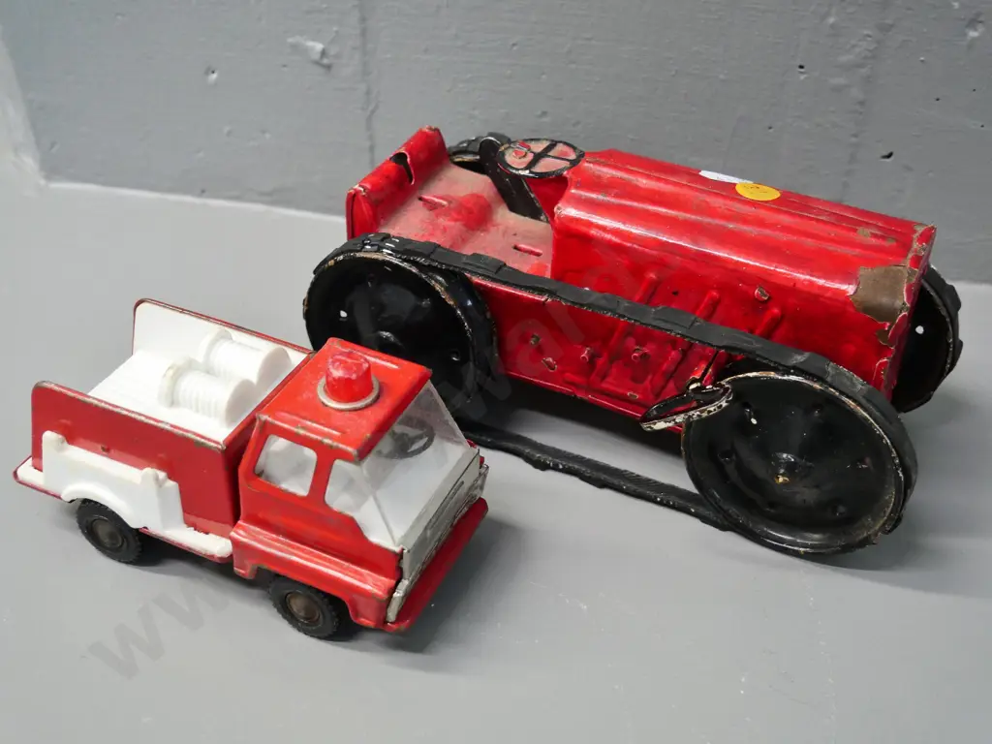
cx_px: 496
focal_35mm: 40
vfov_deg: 36.0
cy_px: 372
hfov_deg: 46.8
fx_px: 1146
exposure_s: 1/50
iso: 1600
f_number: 4.5
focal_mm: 20
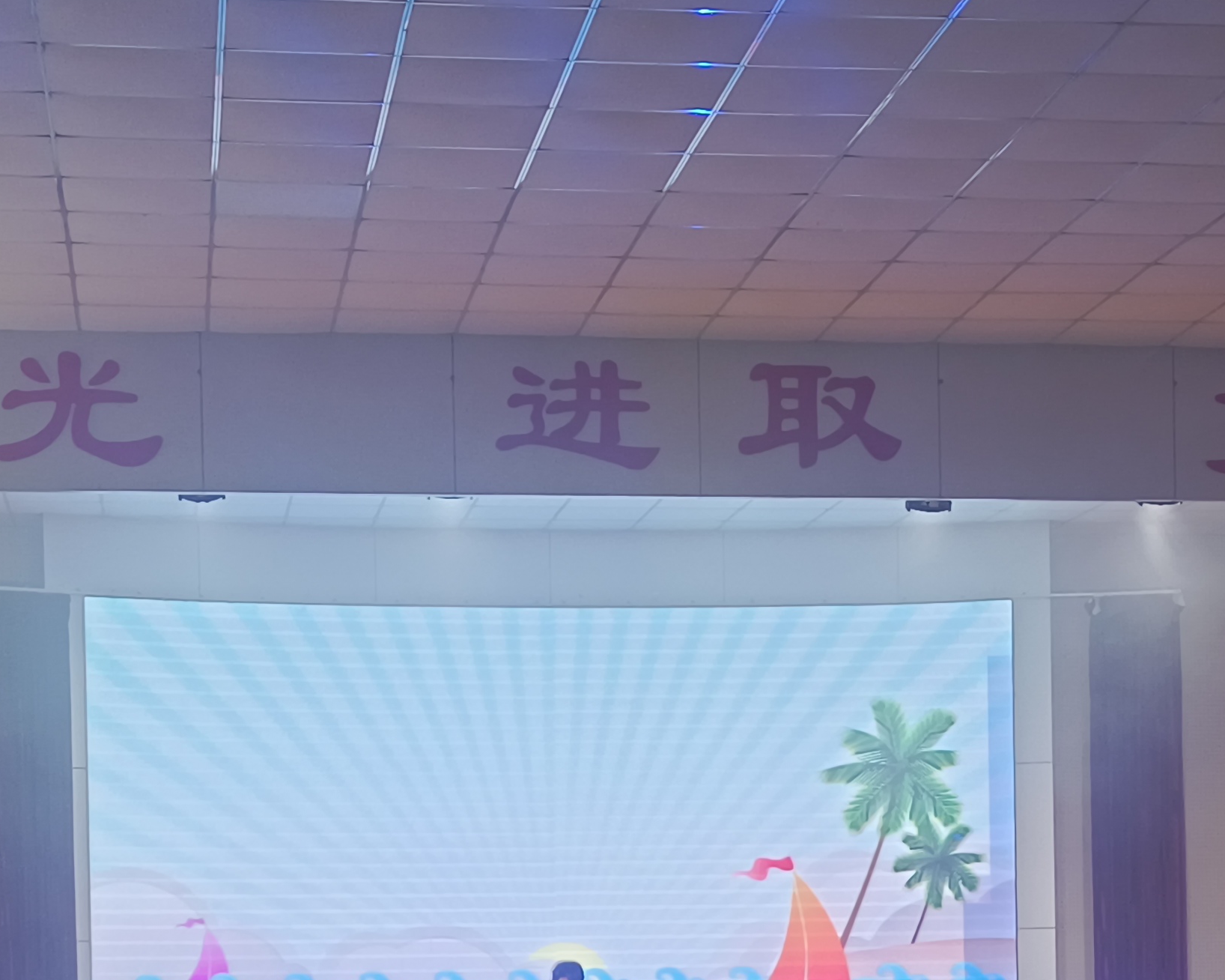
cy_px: 1026
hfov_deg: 21.7
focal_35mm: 88
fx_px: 3190
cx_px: 708
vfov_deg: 17.0
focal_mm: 4.71
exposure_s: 1/50
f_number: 1.79
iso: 539
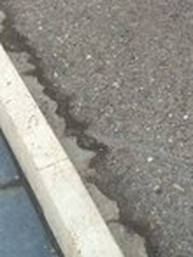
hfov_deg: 14.0
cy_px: -107
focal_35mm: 98
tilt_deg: -25.3
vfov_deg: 18.2
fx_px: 730
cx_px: 298
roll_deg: +0.2
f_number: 2.2
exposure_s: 1/33
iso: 200
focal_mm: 4.15
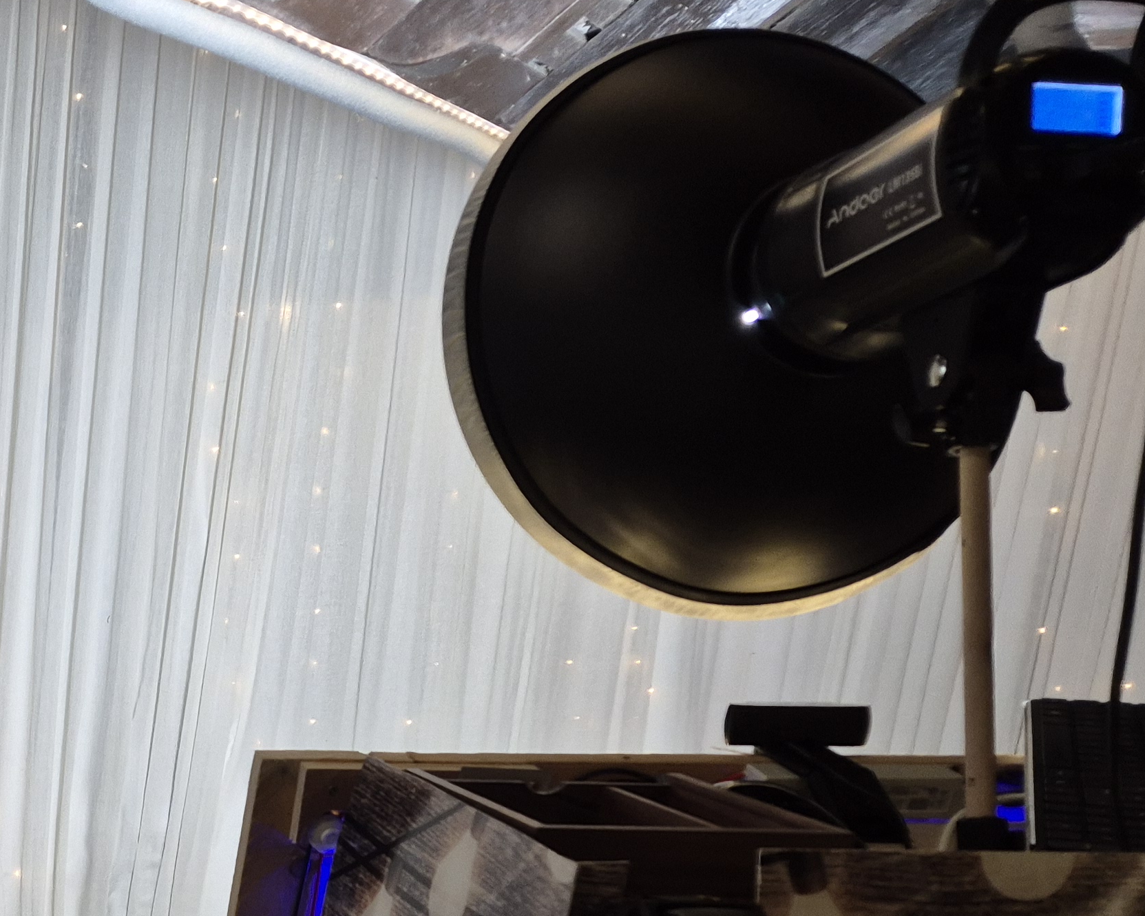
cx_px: -189
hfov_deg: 30.2
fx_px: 1830
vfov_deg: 26.8
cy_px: 881
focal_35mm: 54
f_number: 1.8
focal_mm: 5.4
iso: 250
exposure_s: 1/100
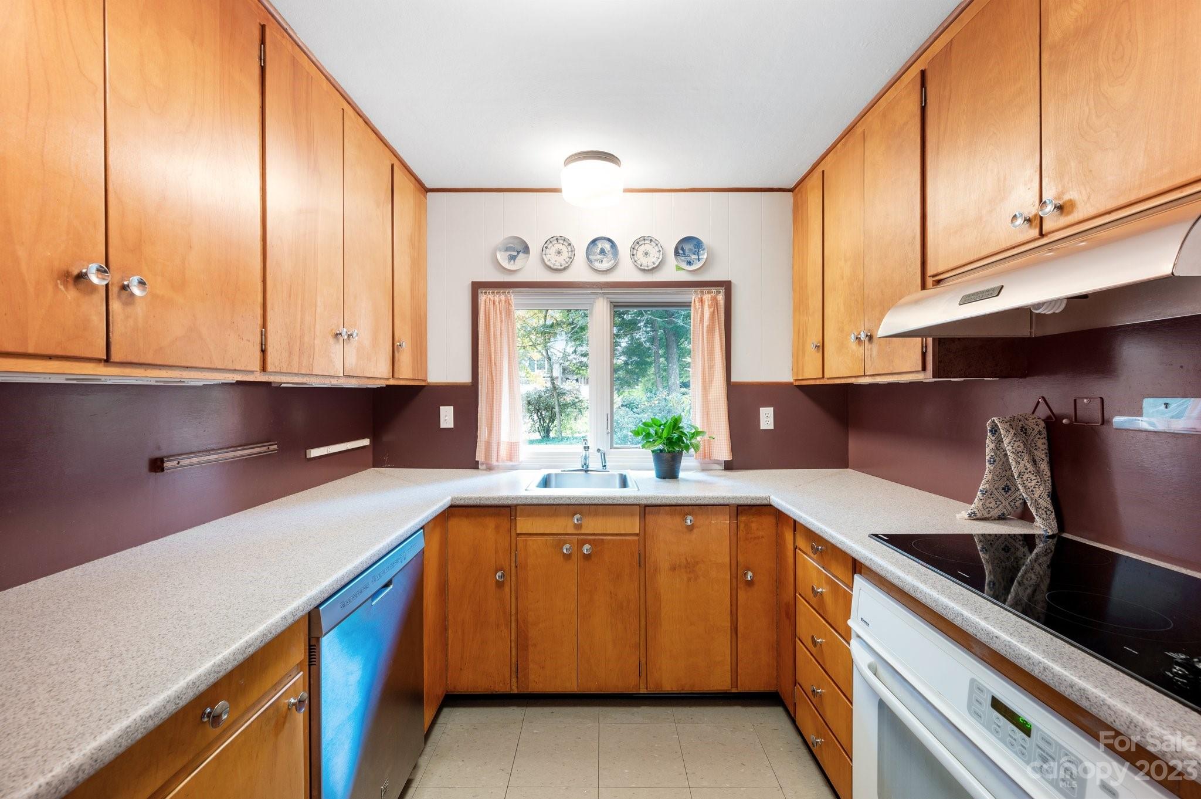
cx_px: 600
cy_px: 400
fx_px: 467
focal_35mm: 14
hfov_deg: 104.3
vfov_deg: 81.1
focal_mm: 14
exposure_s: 1/2
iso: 200
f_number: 8
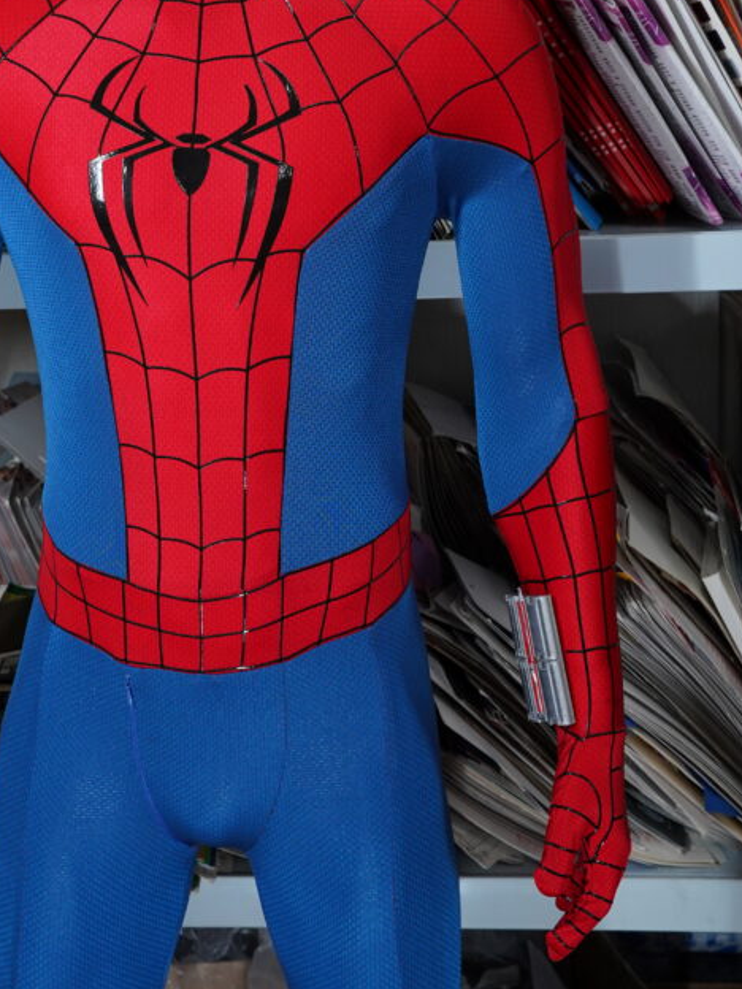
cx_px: 248
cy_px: 293
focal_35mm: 60
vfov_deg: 31.8
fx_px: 1715
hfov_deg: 24.3
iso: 1250
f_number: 6.3
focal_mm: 38
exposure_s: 1/100
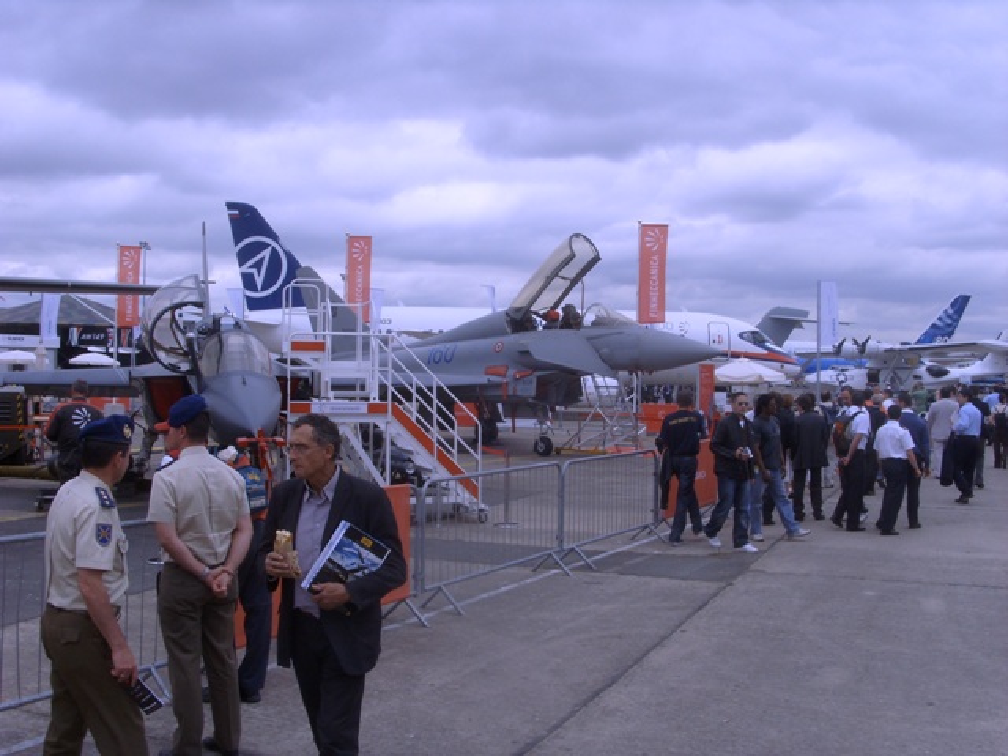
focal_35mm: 36
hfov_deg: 51.4
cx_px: 504
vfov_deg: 39.7
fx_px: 1048
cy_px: 378
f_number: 5.5
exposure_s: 1/350
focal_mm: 6
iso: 80
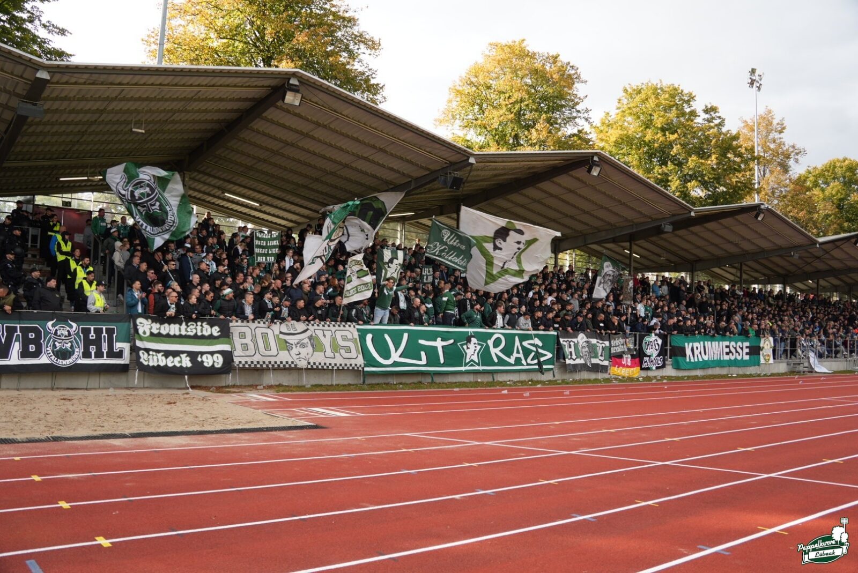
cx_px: 429
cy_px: 286
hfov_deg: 61.9
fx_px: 715
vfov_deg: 43.7
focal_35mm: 30
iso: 100
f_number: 4
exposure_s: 1/160
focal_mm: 20
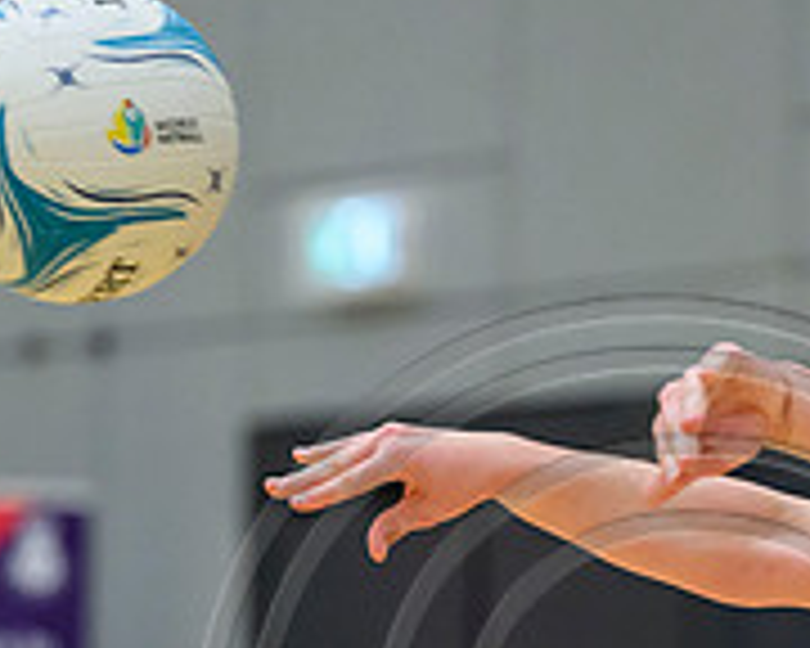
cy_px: 751
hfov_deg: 5.0
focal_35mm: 384
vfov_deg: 4.0
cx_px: 726
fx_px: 9206
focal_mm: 115
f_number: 2.8
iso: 6400
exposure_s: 1/1250
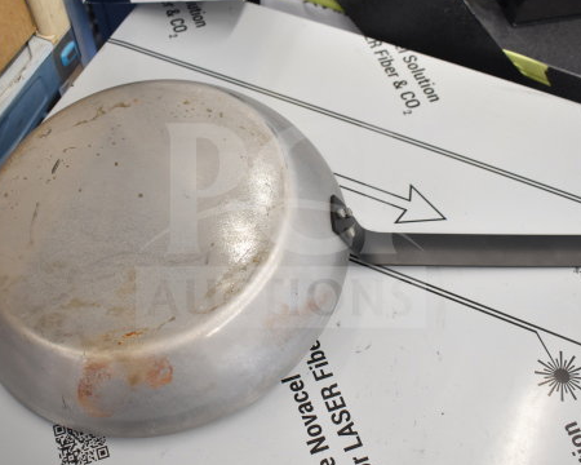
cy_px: 225
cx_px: 280
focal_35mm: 42
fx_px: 722
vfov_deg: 35.7
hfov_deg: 43.8
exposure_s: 1/40
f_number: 3.8
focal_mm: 22
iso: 640
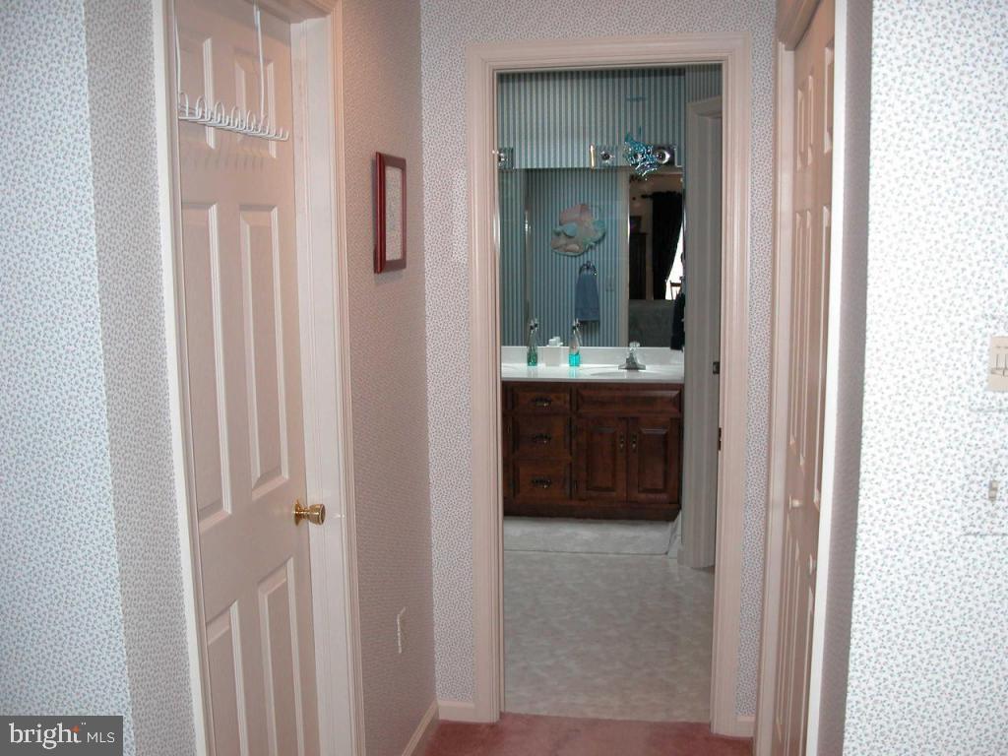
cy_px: 378
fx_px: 1019
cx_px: 504
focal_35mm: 35
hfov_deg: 52.6
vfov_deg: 40.7
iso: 200
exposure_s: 1/60
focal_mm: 8.9
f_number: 2.8
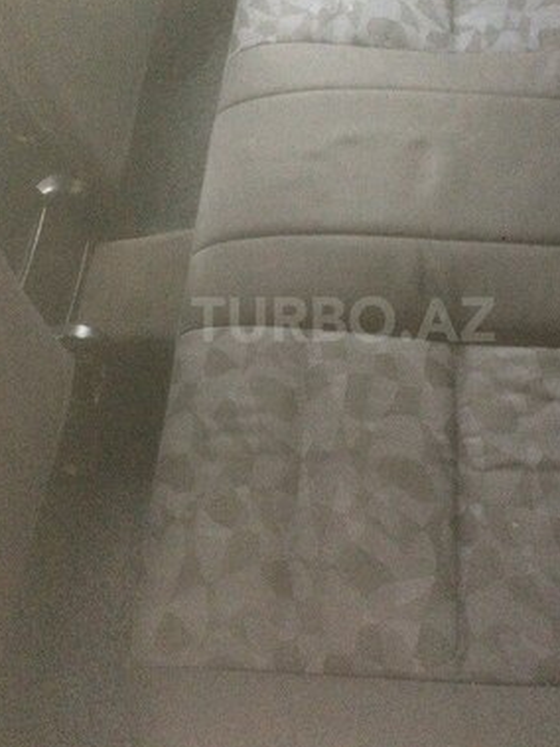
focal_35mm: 38
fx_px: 820
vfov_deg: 48.8
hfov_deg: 37.5
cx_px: 343
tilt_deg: -56.2
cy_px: 319
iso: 400
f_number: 2.2
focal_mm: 4.15
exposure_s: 1/17
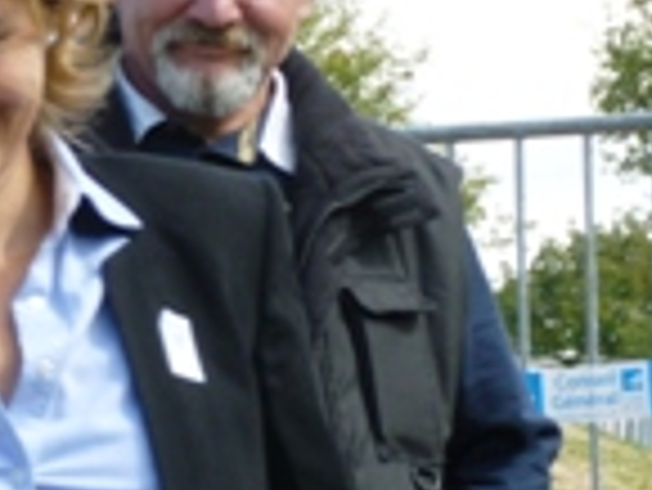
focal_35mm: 226
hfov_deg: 8.6
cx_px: -310
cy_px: 333
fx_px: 4260
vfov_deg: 6.6
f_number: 4.7
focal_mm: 13.2
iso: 100
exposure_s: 1/160
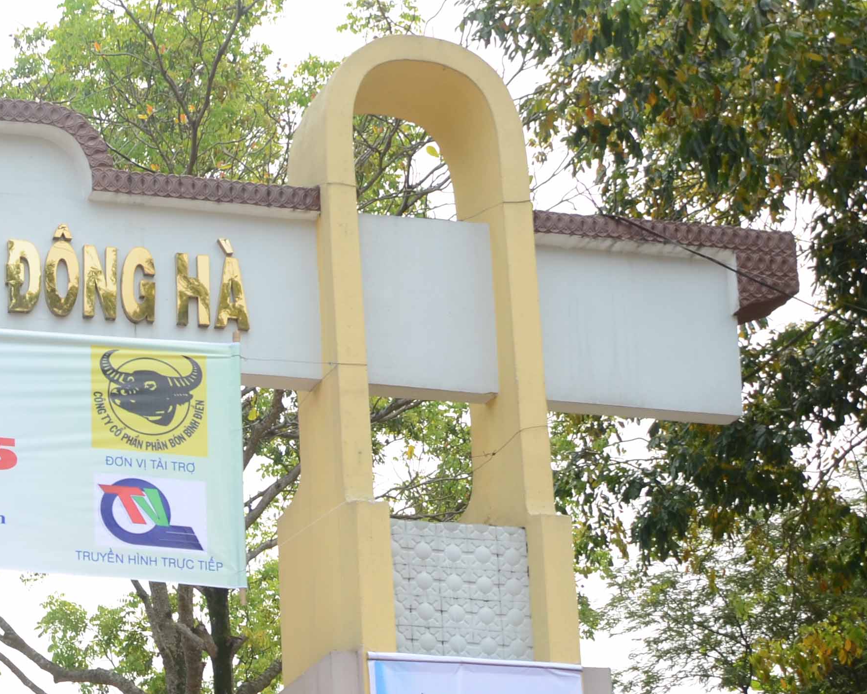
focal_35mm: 82
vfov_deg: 18.1
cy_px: 730
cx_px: -264
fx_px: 2112
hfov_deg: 21.0
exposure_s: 1/400
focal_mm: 21
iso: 250
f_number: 5.6
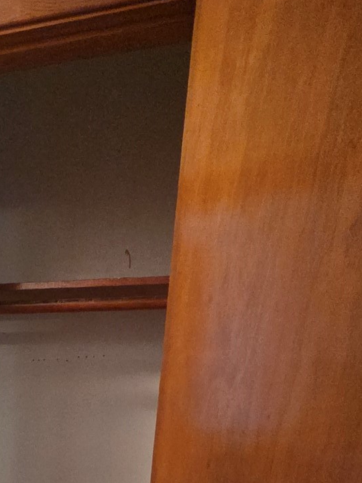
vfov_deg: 38.9
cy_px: 559
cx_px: 14
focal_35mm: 37
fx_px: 516
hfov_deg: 35.6
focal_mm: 2.2
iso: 1000
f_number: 2.2
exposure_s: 1/60
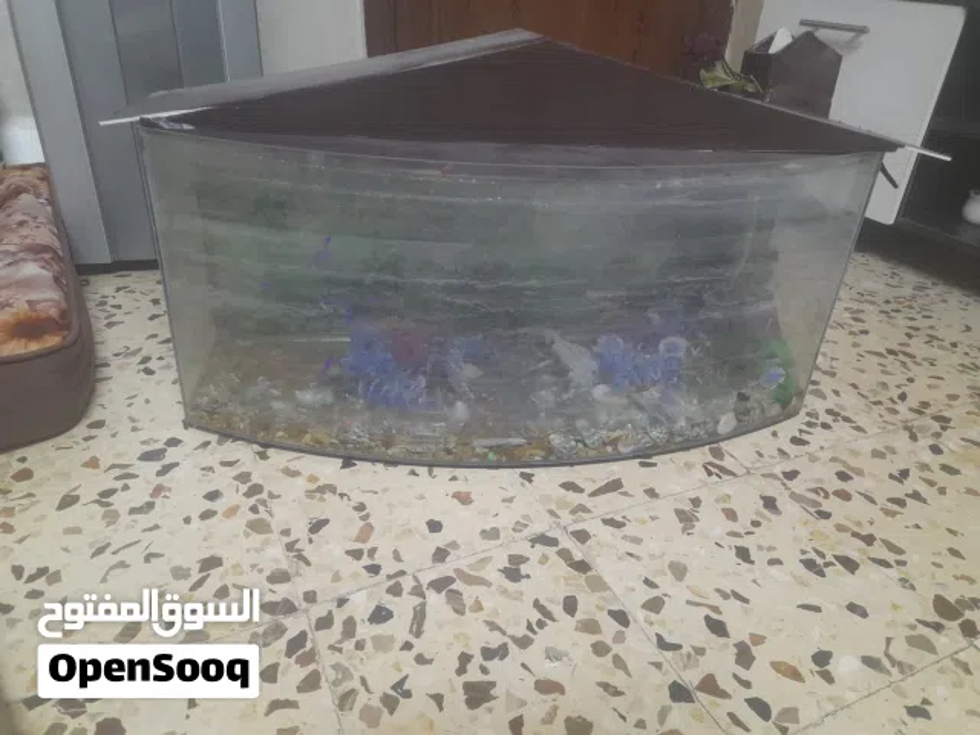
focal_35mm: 25
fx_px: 708
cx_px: 490
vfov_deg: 54.9
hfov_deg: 69.4
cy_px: 368
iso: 320
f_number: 2
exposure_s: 1/50
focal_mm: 4.6
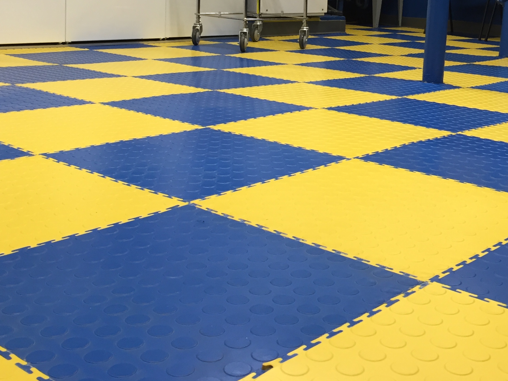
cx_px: 313
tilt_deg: -8.0
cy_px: 75
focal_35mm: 50
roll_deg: -2.6
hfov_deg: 38.0
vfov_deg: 28.5
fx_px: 734
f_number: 2.2
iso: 64
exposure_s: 1/30
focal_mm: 4.15
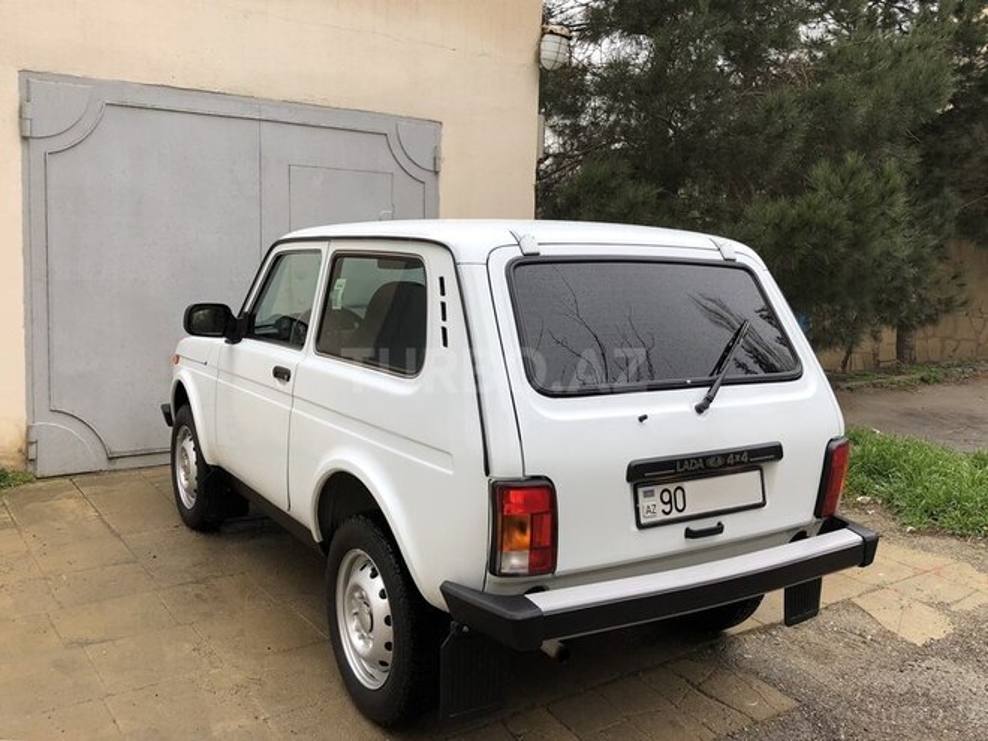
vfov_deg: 49.7
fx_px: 799
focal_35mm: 28
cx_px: 494
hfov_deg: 63.4
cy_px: 370
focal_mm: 3.99
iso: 20
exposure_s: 1/414
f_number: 1.8
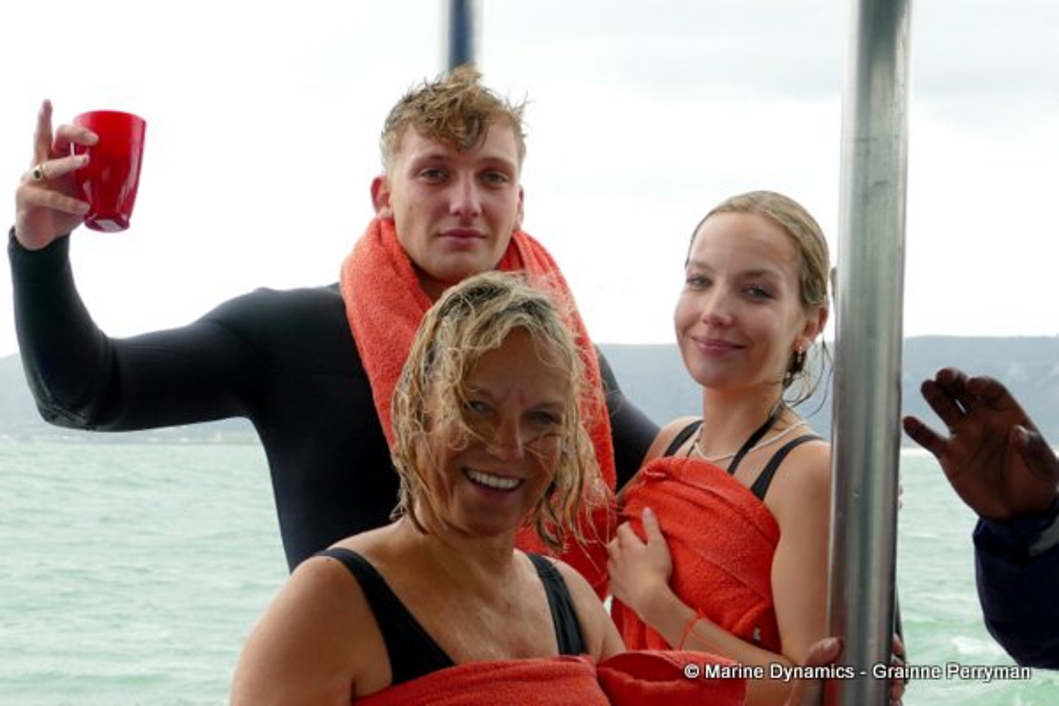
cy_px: 353
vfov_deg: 30.5
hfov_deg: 44.5
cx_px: 530
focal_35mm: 44
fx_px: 1294
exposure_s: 1/400
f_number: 3.2
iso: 125
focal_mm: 16
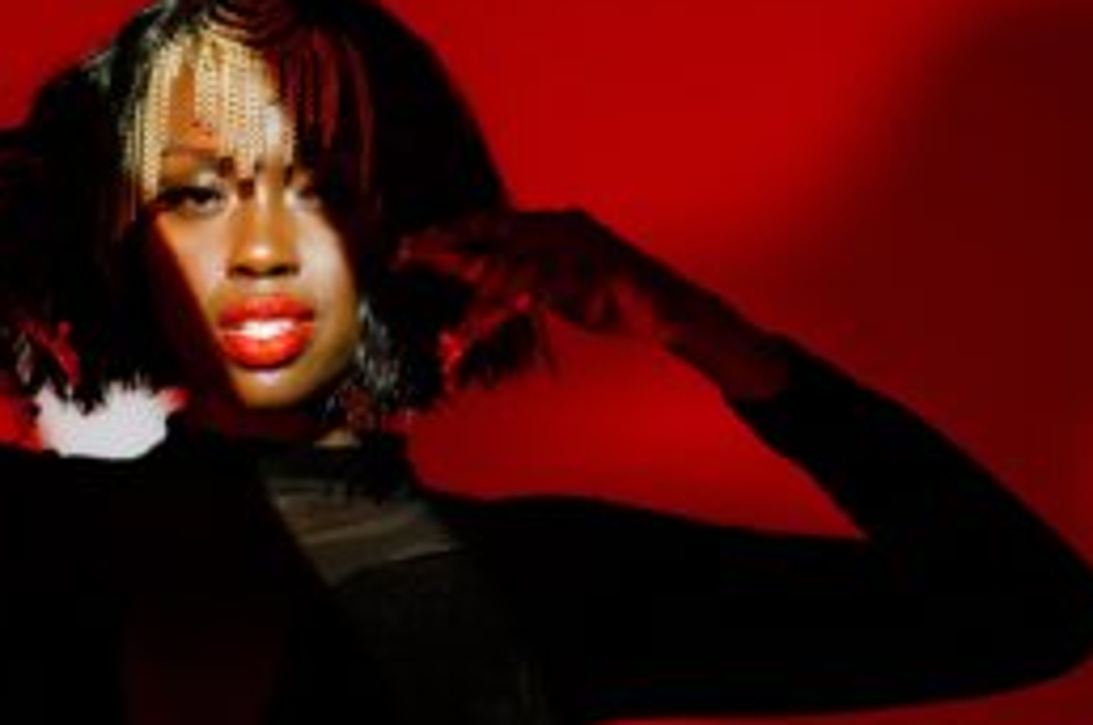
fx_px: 4000
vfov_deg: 10.3
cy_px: 411
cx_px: 280
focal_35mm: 132
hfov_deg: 15.5
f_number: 3.5
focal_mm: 85
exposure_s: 1/400
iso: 3200
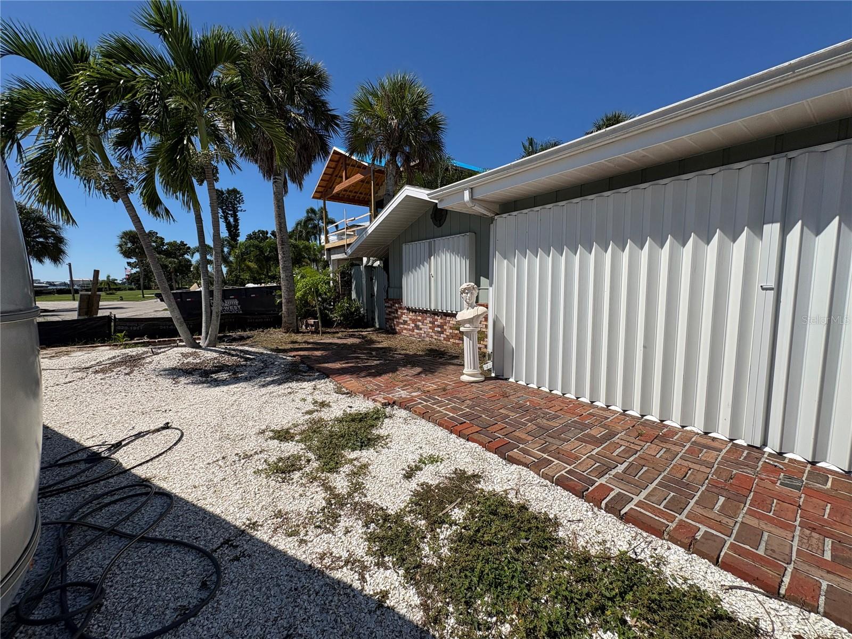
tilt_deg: -5.0
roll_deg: +1.0
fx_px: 345
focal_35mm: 14
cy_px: 320
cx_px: 426
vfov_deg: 85.7
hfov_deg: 102.1
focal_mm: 2.22
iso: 50
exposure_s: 1/3546
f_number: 2.2
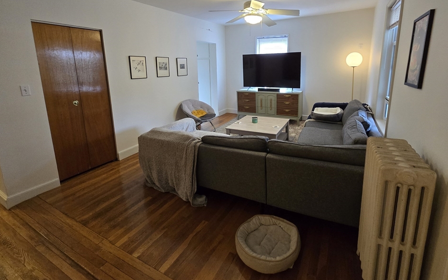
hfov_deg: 101.3
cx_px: 239
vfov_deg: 73.6
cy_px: 106
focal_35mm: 15
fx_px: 183
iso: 320
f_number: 2.2
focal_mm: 2.2
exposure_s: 1/60
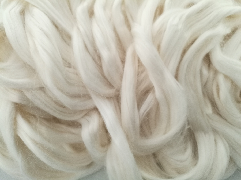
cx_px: 120
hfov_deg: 65.3
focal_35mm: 27
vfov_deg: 51.4
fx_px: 188
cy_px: 90
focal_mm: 4.04
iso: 250
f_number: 2
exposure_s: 1/30
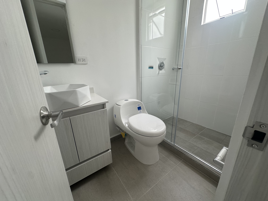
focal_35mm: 14
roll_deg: +2.0
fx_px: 108
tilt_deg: -16.2
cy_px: 100
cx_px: 134
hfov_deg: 102.1
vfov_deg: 85.7
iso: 100
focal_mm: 2.22
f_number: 2.2
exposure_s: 1/120
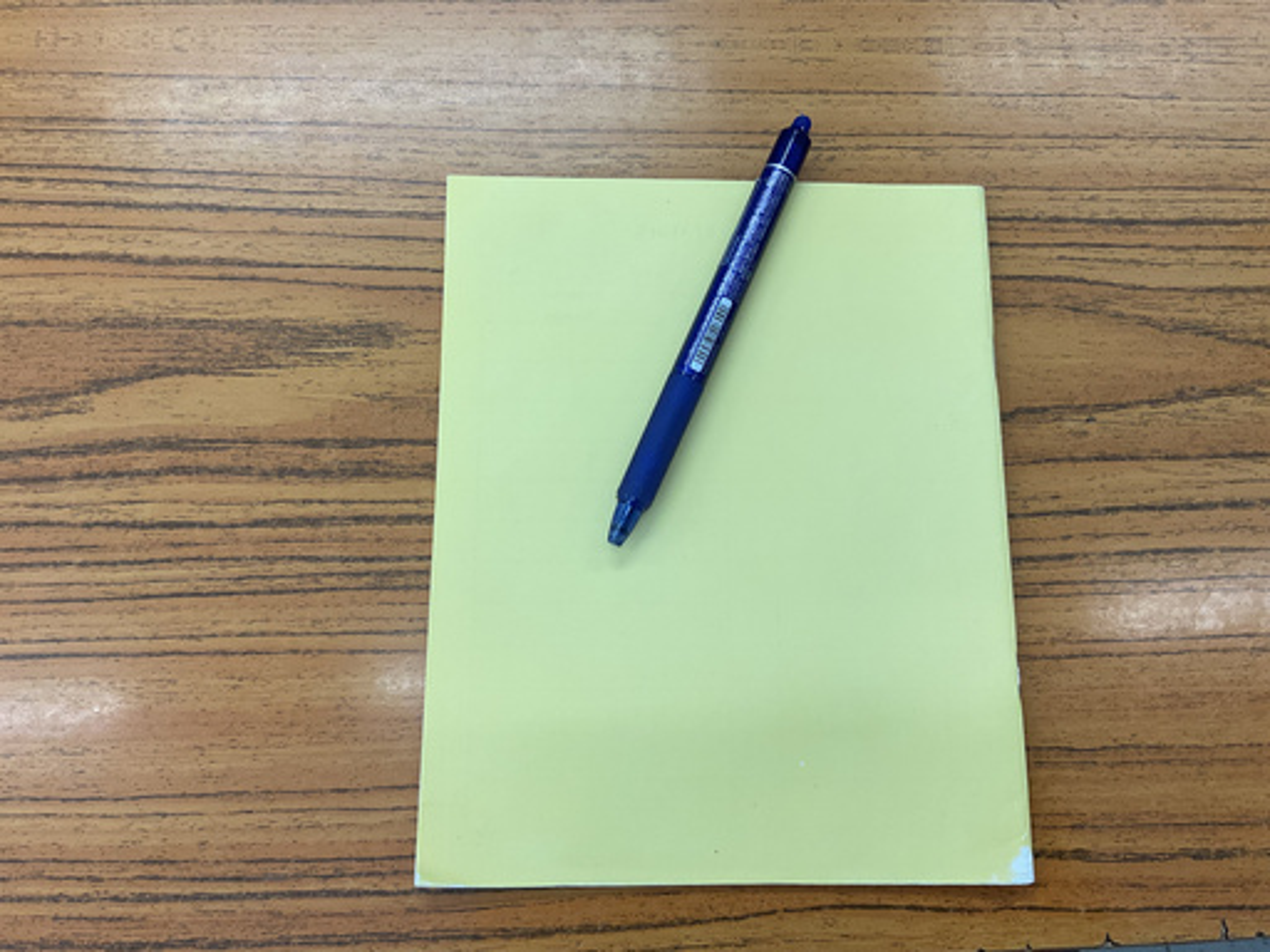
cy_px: 476
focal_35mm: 29
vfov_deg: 48.2
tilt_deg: -78.4
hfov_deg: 61.7
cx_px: 635
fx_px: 1064
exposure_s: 1/120
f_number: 1.8
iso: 64
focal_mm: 3
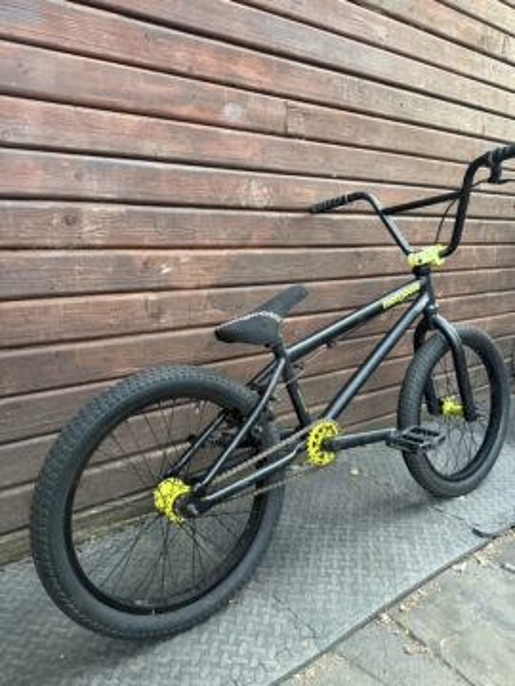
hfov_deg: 56.8
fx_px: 476
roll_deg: +1.4
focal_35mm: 24
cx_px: 258
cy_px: 343
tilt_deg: -9.5
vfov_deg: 71.6
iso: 800
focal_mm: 6.76
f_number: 1.78
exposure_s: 1/60
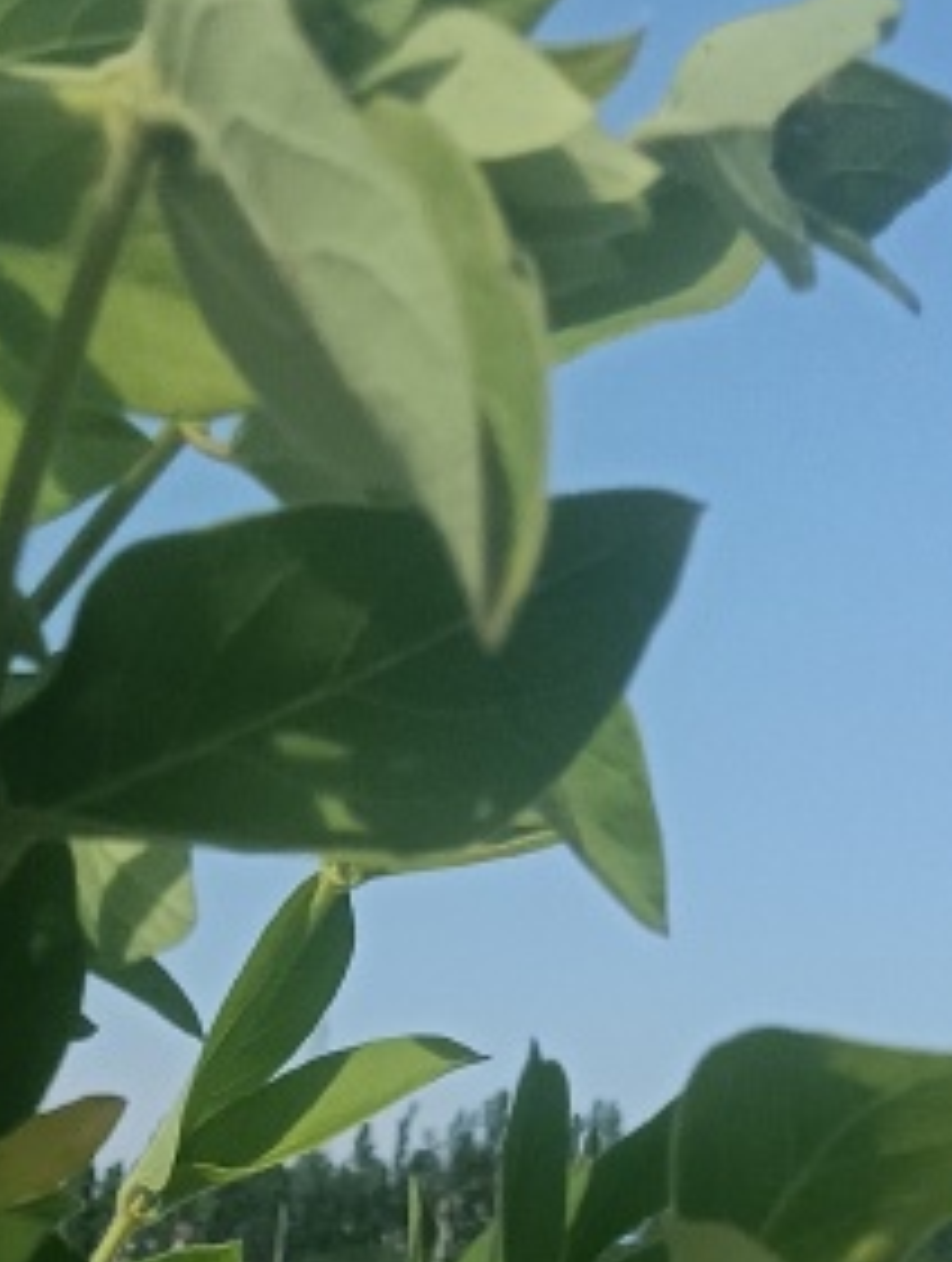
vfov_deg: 16.4
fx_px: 3726
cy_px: 2194
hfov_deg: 14.5
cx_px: 373
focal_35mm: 102
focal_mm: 3.98
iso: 64
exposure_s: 1/806
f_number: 1.8
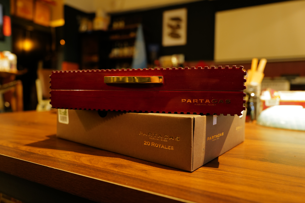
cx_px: 152
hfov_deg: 65.5
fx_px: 237
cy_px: 102
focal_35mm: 28
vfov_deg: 46.4
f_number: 4
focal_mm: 28
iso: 1600
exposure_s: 1/20
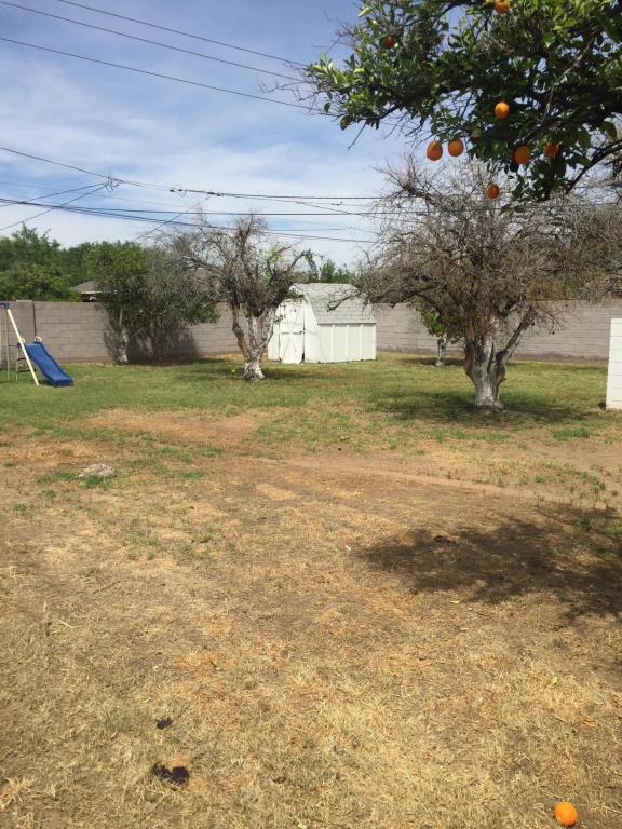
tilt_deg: -9.2
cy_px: 414
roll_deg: -0.1
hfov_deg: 48.2
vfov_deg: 61.7
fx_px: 695
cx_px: 311
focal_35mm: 29
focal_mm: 4.15
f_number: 2.2
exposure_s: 1/3049
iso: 32
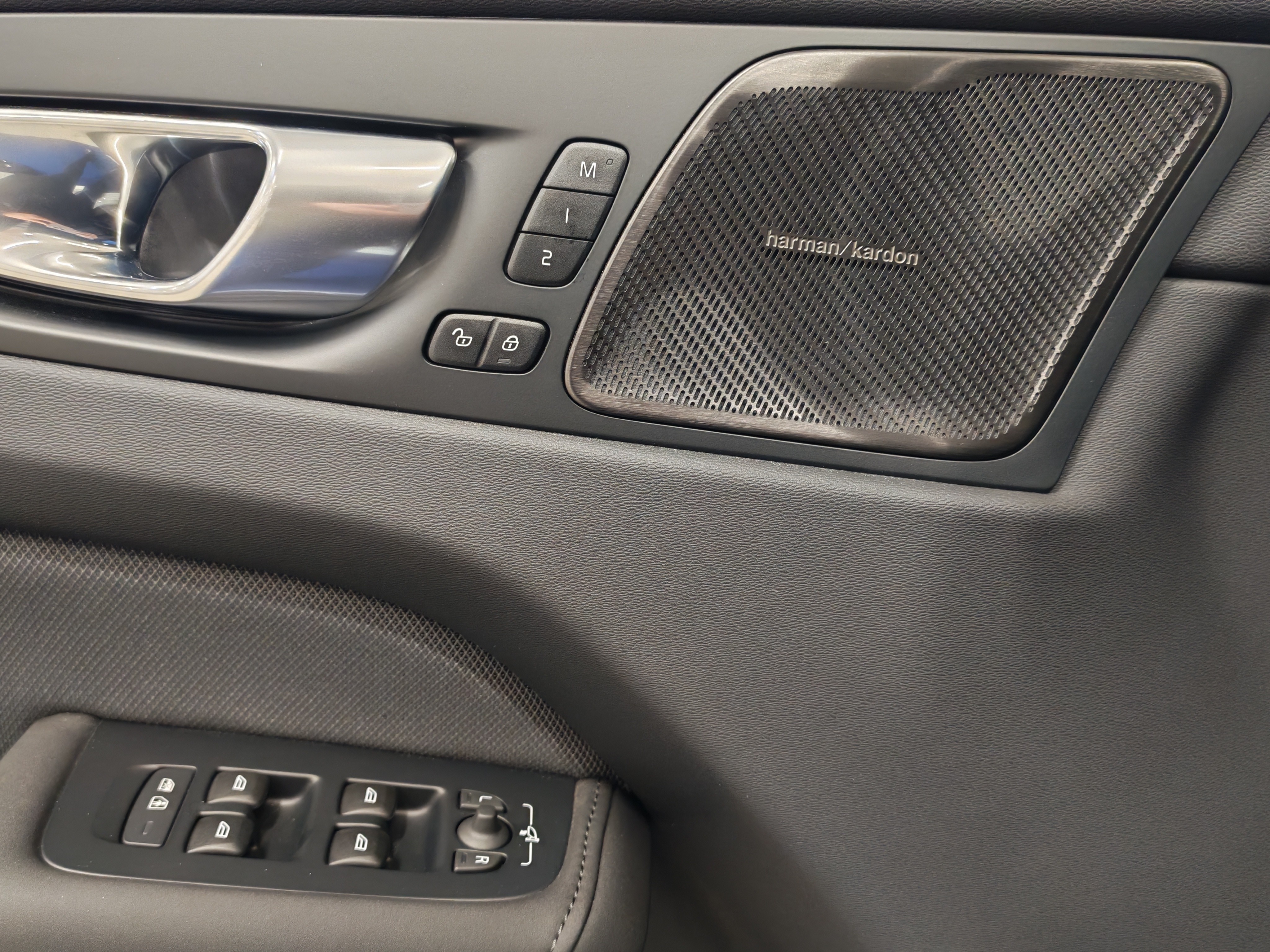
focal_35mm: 33
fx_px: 1211
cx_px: 635
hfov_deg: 55.4
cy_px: 476
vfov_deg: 42.9
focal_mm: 6.12
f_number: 1.9
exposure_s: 1/50
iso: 800
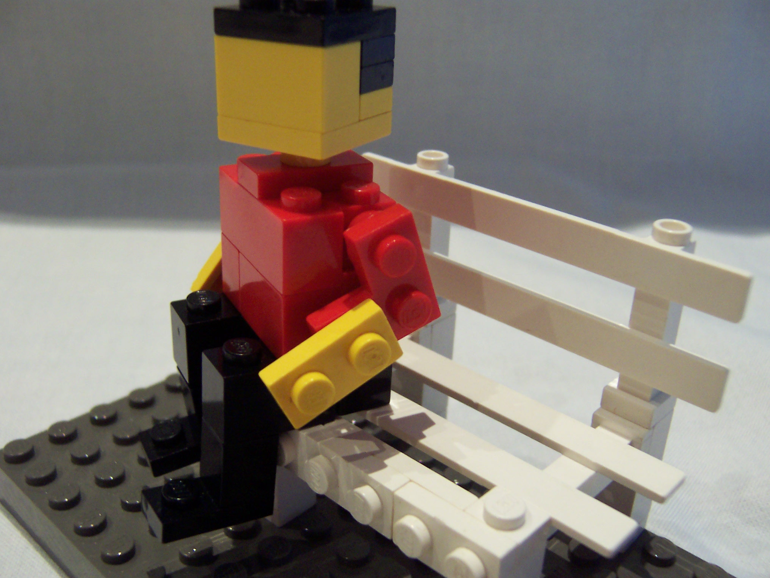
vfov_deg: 39.7
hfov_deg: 51.4
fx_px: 801
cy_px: 289
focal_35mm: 36
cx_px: 385
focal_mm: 5.6
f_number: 2.8
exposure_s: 1/20
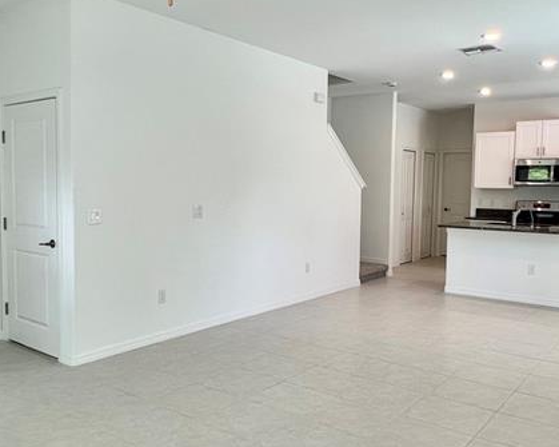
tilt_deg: -4.1
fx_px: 513
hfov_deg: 57.1
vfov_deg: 47.1
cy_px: 226
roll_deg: -0.6
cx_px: 252
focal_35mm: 31
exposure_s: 1/120
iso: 50
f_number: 1.8
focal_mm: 1.57
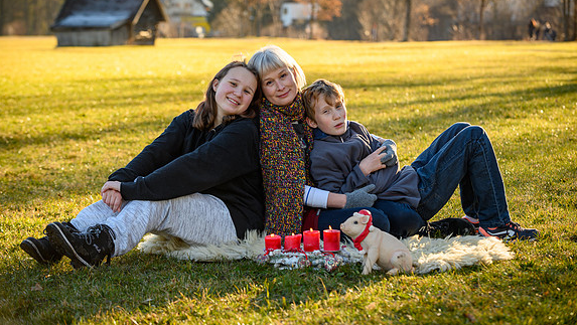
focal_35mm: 108
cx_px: 289
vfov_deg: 11.2
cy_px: 155
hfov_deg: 19.8
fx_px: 1653
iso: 100
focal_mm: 102
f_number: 4.5
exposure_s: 1/125
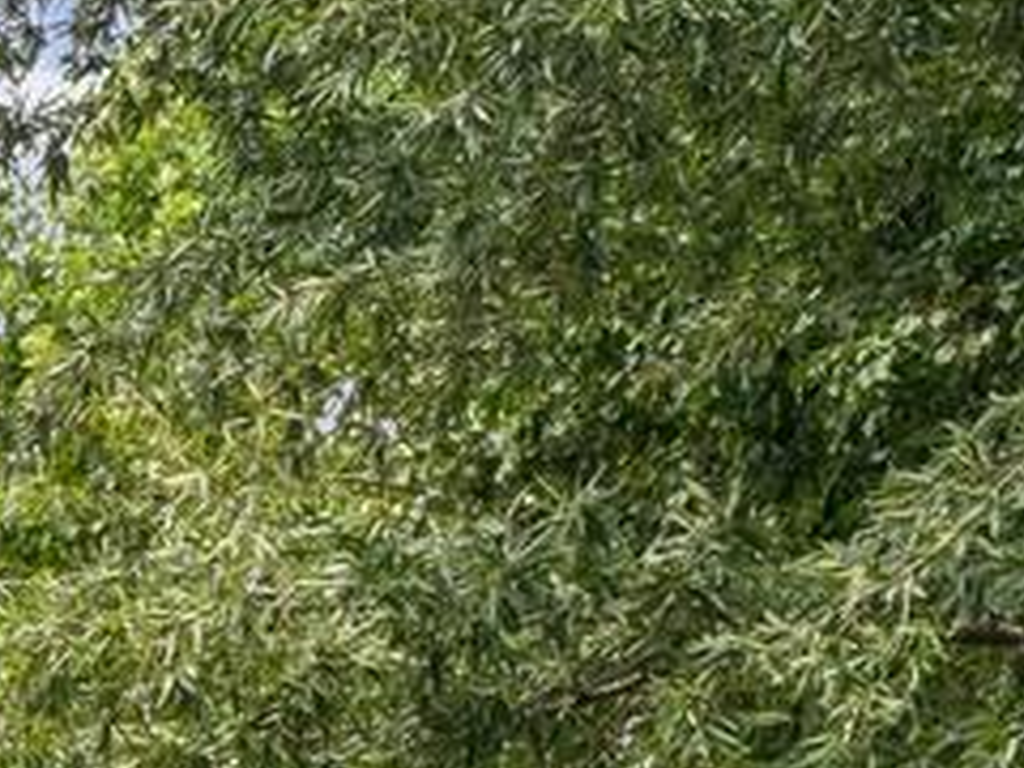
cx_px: -1907
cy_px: 1182
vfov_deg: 10.8
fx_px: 3893
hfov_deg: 10.9
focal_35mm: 132
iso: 100
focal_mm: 22.8
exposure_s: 1/100
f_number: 10
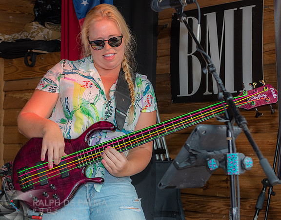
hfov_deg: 21.5
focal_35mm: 89
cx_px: 102
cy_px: 122
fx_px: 736
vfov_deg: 17.0
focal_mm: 60
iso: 400
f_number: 5.6
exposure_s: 1/160
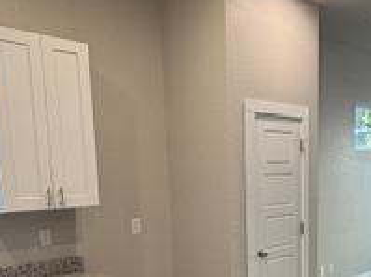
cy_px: 249
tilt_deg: -10.5
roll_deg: +0.5
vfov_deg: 30.7
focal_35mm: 45
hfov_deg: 40.8
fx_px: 482
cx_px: 283
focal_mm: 2.22
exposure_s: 1/120
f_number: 2.2
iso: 320
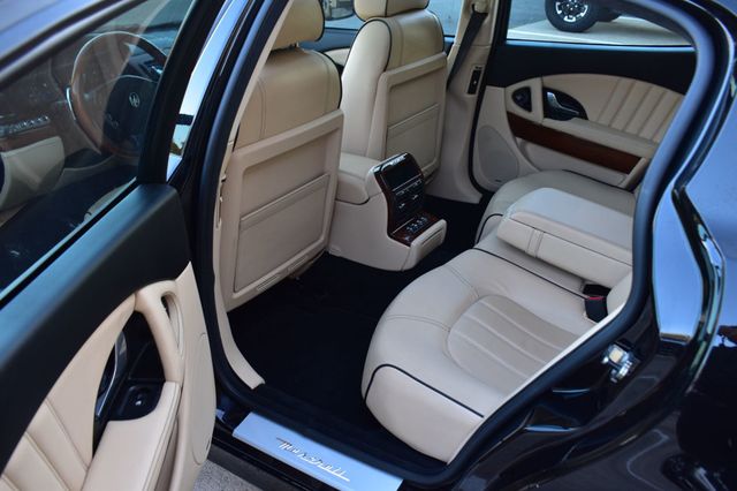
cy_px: 246
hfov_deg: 59.5
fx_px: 645
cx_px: 368
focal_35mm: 32
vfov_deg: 41.7
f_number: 7.1
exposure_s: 1/25
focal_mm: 21
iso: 400
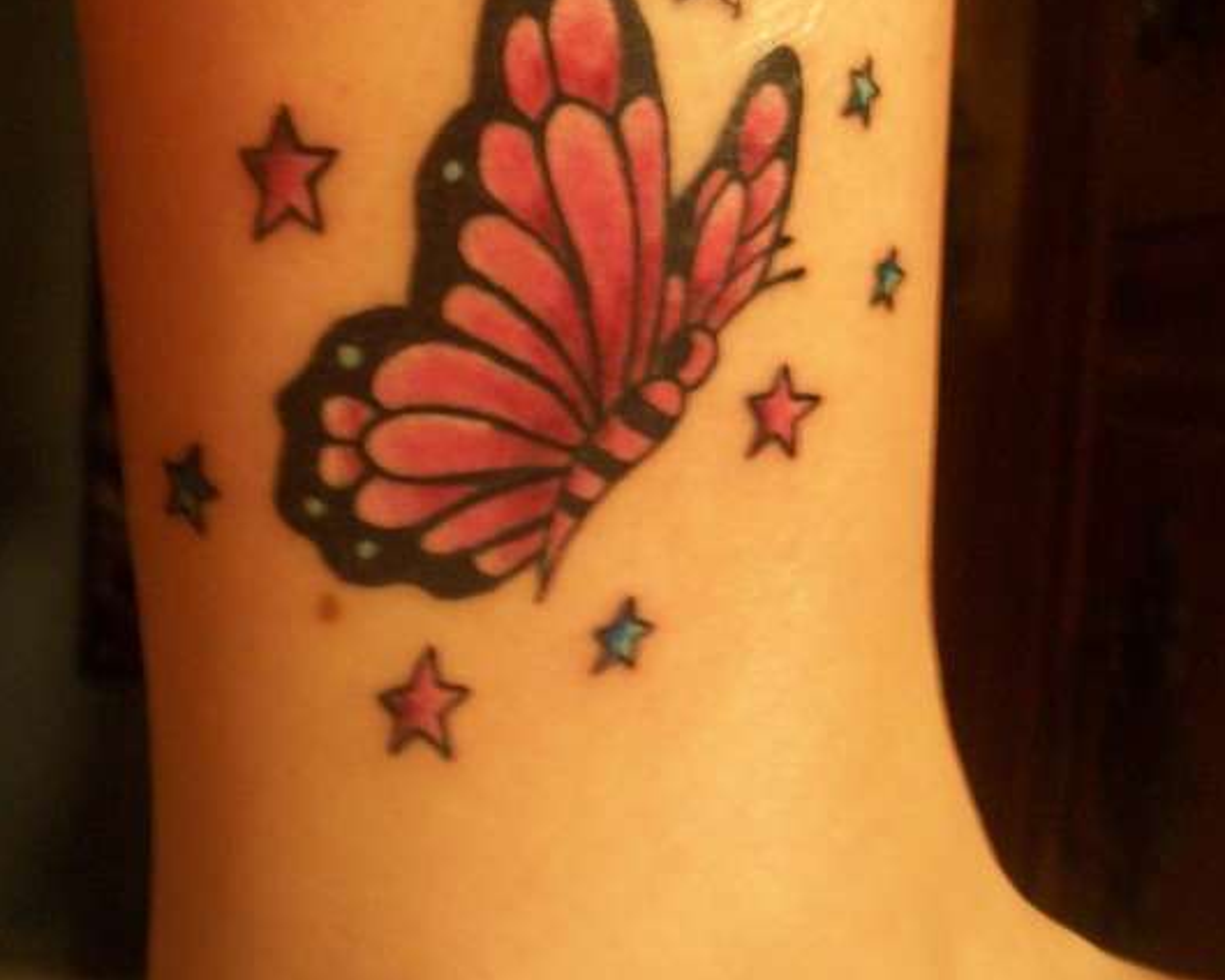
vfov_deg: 28.3
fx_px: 1922
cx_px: 596
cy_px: 282
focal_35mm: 53
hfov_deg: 35.4
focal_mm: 6
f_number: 2.7
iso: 162
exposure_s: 1/8
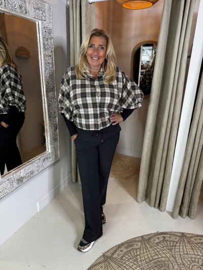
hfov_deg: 56.8
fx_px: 188
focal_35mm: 24
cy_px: 135
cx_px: 102
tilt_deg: -19.4
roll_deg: +0.1
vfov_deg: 71.6
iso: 125
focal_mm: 6.76
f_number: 1.78
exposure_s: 1/51
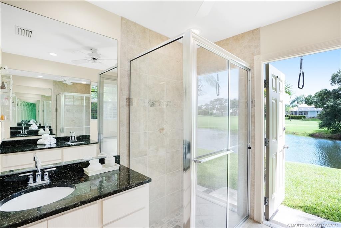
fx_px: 152
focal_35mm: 16
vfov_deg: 73.8
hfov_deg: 96.7
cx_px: 170
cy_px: 114
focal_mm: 16
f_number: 8
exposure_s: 1/250
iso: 2000
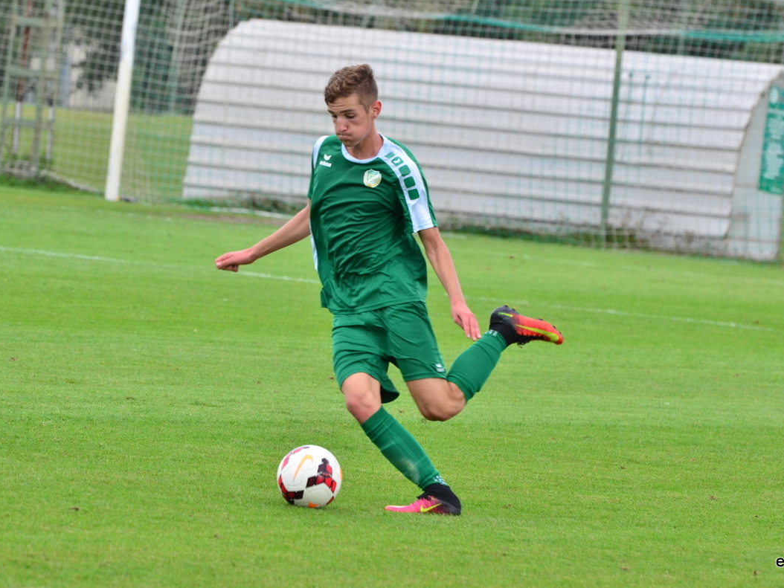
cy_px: 293
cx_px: 396
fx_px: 7793
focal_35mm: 344
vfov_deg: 4.3
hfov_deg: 5.8
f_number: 6.3
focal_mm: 210
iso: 800
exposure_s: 1/500
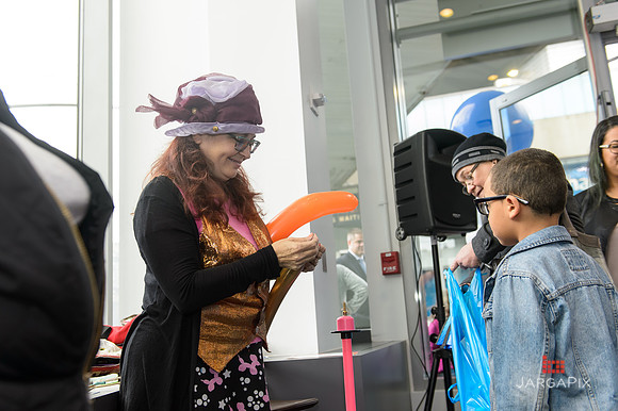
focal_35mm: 35
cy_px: 206
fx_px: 600
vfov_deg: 37.8
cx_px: 309
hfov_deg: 54.5
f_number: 3.5
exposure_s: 1/250
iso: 640
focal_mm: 35
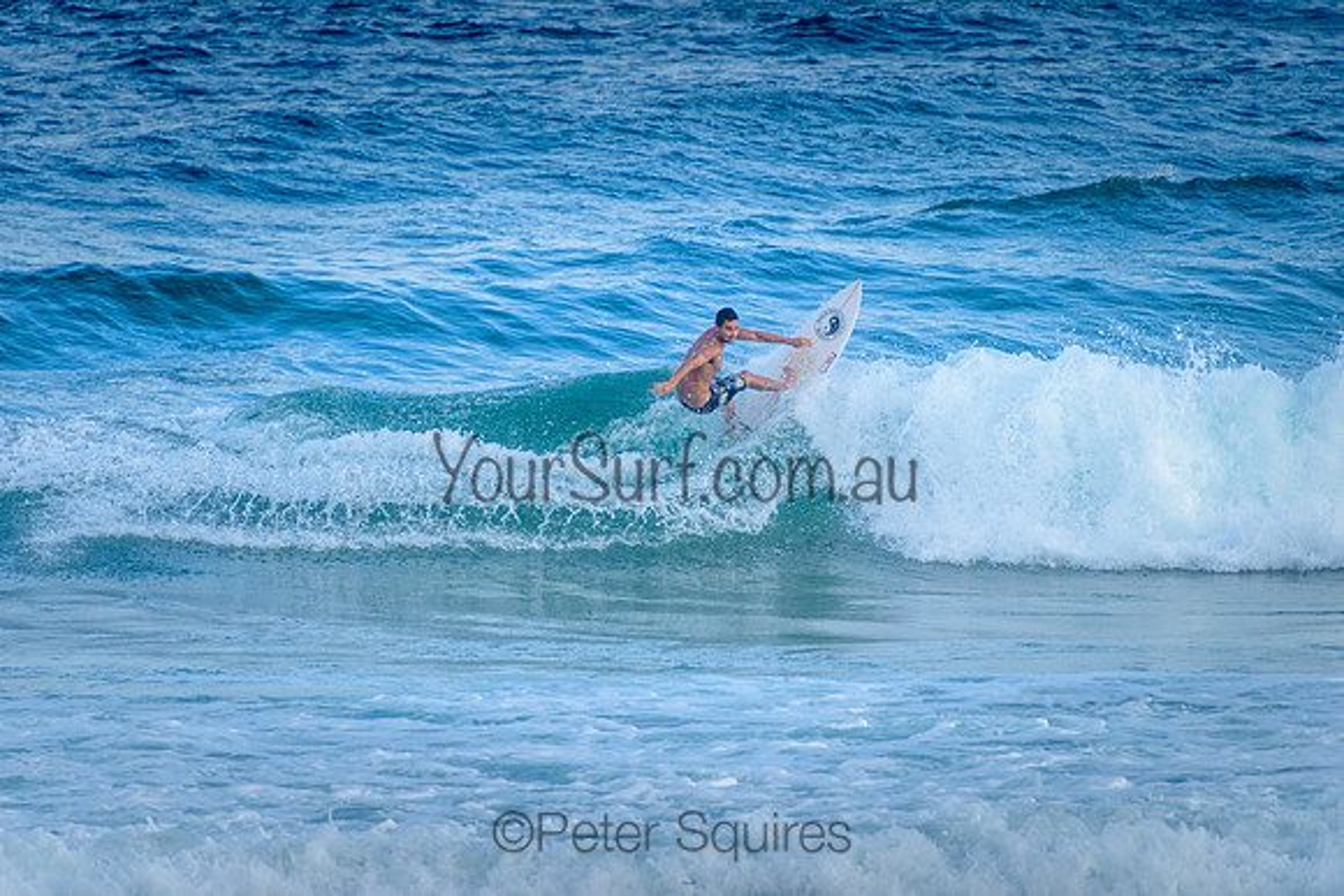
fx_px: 18320
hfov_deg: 4.2
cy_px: 347
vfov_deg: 2.8
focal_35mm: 491
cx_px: 758
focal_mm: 400
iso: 500
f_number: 5.6
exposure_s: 1/1250
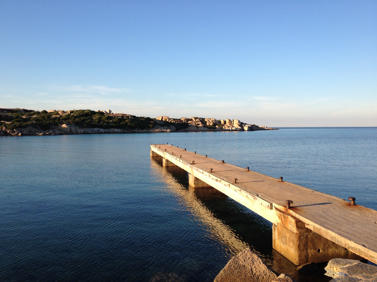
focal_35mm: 35
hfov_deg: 52.6
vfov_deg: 40.7
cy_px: 141
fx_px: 381
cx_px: 188
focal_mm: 4.28
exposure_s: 1/824
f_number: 2.4
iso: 64
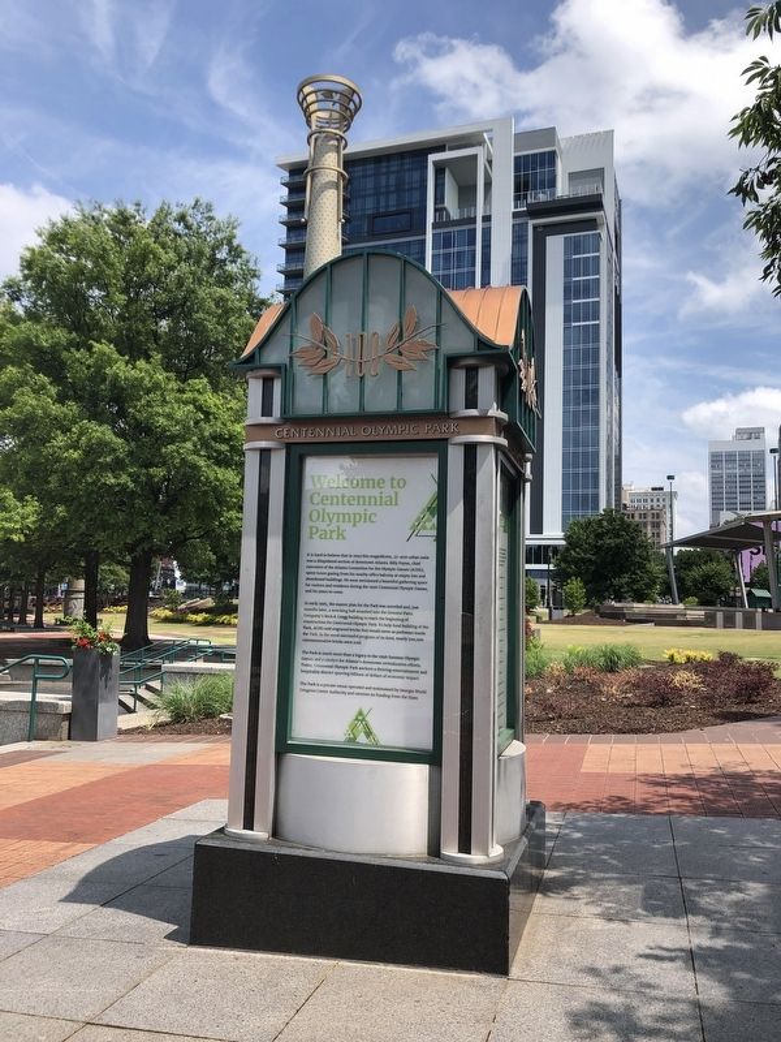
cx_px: 390
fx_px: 842
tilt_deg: +6.5
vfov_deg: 63.4
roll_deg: -1.2
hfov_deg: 49.7
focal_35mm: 28
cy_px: 521
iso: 20
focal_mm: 4
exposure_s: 1/1845
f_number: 1.8
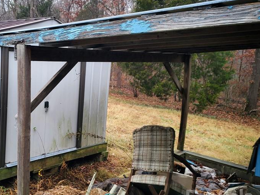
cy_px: 99
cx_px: 68
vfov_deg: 36.8
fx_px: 293
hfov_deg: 46.3
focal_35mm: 39
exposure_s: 1/120
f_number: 2.4
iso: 125
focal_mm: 4.3
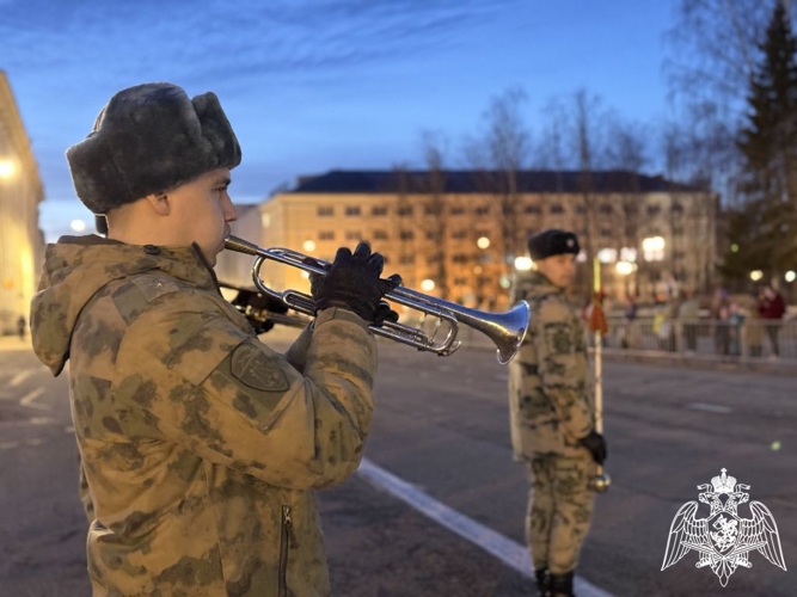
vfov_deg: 30.3
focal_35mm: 48
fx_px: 1105
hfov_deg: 39.7
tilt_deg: +1.1
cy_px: 298
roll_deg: +2.3
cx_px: 398
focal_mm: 6.76
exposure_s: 1/20
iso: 800
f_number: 1.78
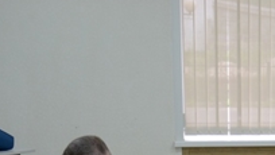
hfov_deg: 16.0
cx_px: 286
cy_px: 333
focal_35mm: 131
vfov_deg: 8.7
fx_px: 956
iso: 450
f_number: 4.5
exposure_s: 1/125
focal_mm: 34
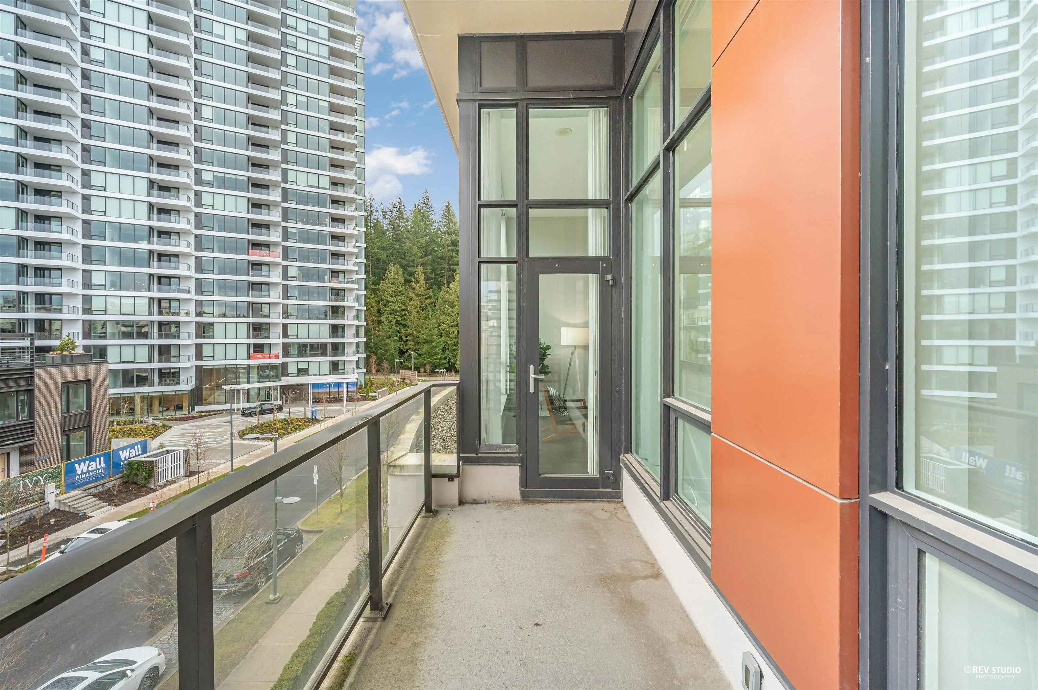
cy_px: 345
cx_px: 519
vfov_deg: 81.1
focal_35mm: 14
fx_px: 403
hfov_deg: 104.3
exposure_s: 1/50
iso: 100
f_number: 11
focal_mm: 14
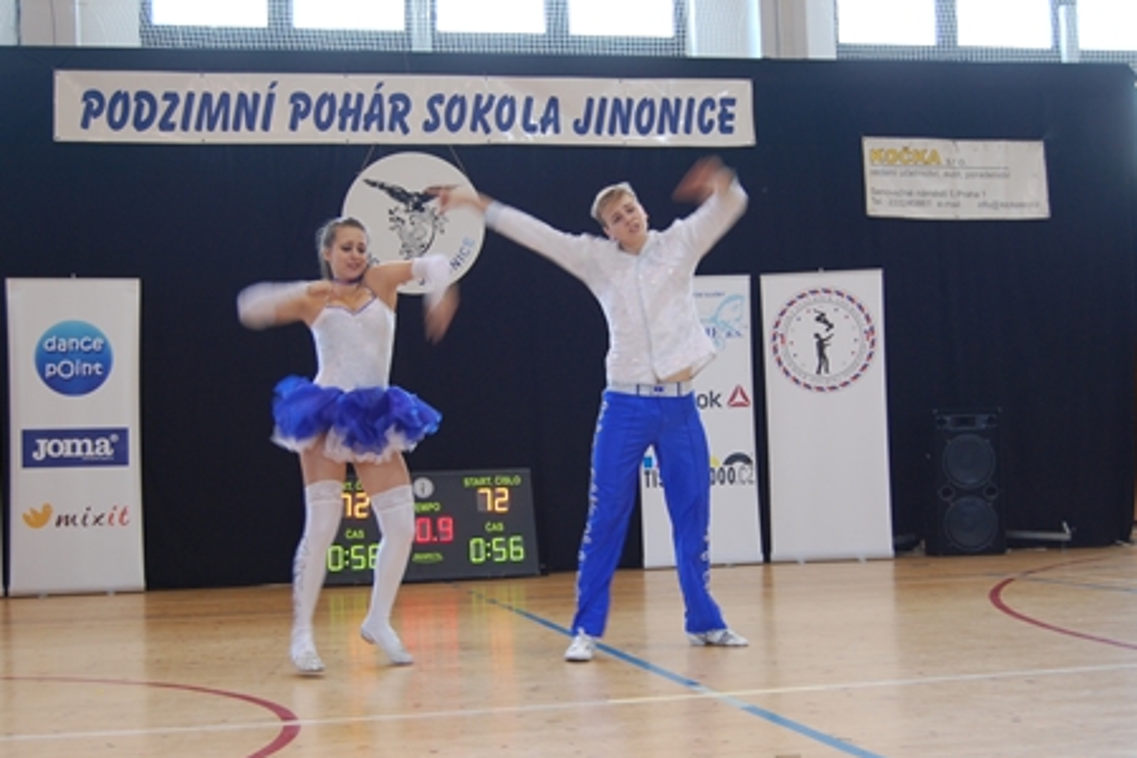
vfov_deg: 26.2
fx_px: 1628
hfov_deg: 38.5
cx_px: 558
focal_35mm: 52
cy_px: 397
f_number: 4.5
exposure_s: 1/40
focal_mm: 31
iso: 400
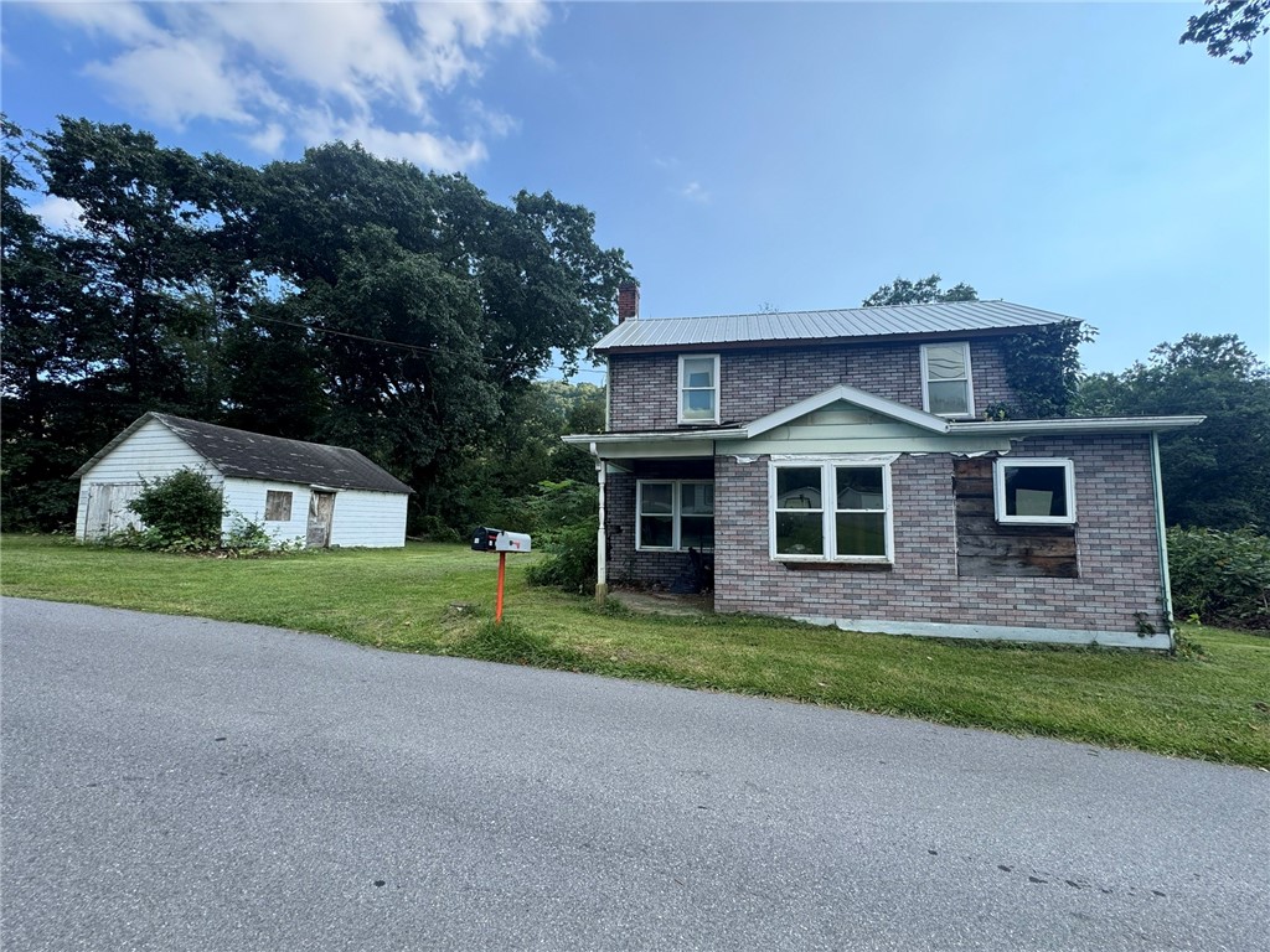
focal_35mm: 14
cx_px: 635
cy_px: 476
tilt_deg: +4.1
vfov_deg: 85.7
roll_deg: -0.5
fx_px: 514
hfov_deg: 102.1
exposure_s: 1/456
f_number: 2.2
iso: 50
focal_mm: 2.22
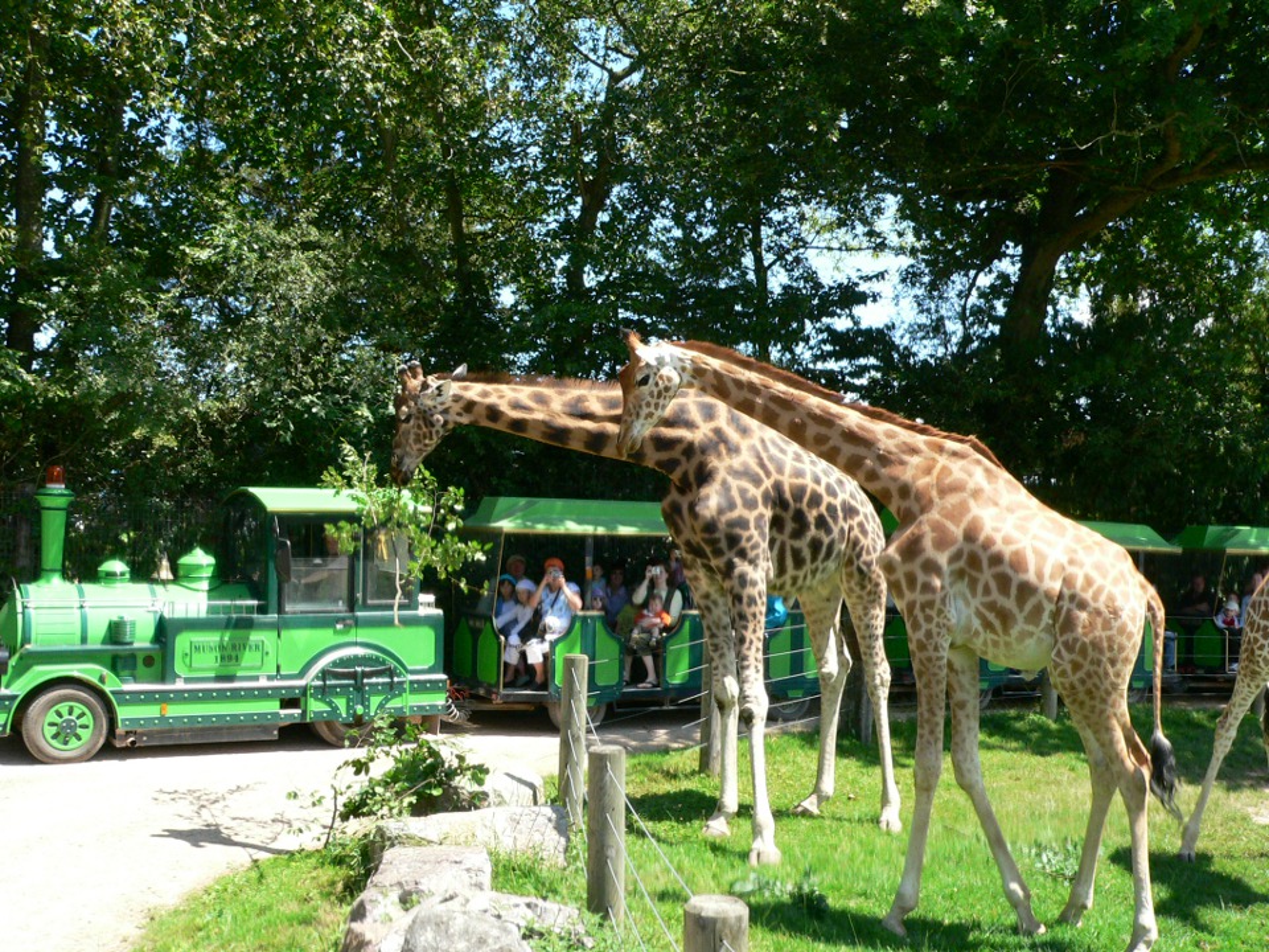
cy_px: 476
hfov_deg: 45.8
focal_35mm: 41
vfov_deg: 35.1
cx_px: 634
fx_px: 1503
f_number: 4.6
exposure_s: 1/500
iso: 200
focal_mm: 6.8
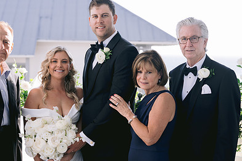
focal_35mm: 74
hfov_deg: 27.3
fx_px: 497
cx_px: 90
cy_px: 100
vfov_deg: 18.4
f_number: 2.8
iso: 200
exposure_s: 1/800
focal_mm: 50
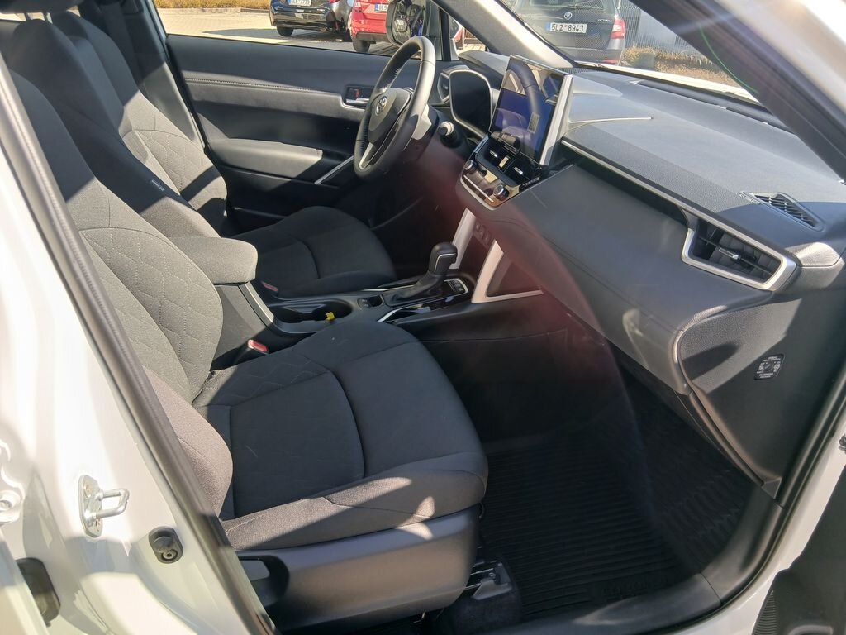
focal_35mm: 26
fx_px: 635
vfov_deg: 53.1
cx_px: 423
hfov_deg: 67.3
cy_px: 318
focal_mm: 3.98
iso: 25
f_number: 1.8
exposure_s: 1/60
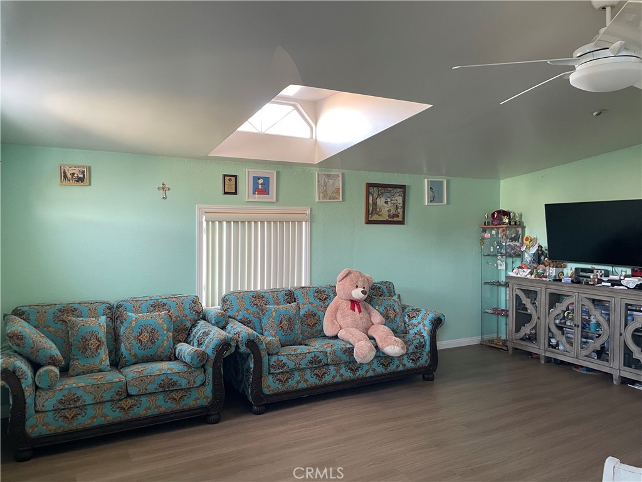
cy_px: 241
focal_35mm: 26
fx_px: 482
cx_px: 321
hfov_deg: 67.3
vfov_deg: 53.1
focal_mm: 4.2
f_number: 1.6
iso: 200
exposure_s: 1/60
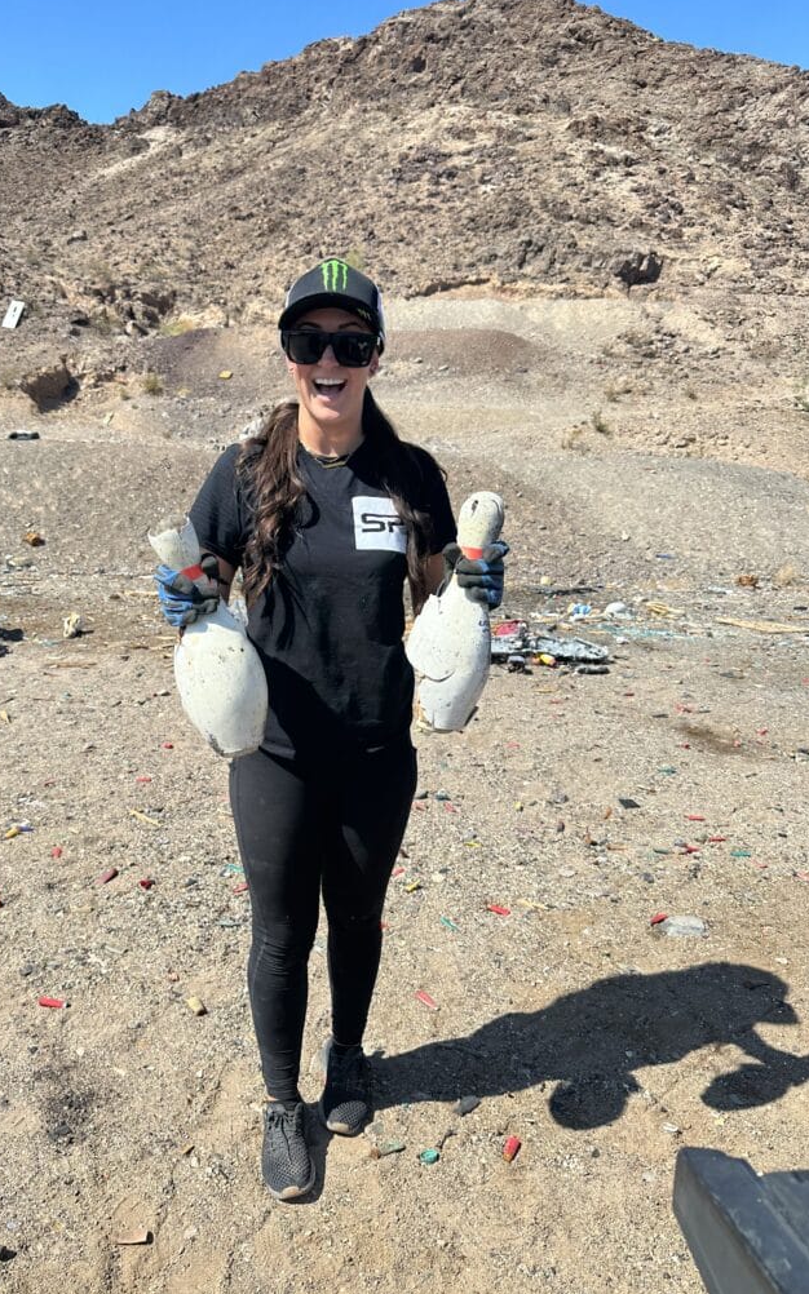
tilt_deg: -14.4
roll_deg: -1.1
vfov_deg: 70.4
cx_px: 317
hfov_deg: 47.3
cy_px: 657
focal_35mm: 26
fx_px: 917
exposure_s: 1/4184
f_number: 1.78
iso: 80
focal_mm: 6.86
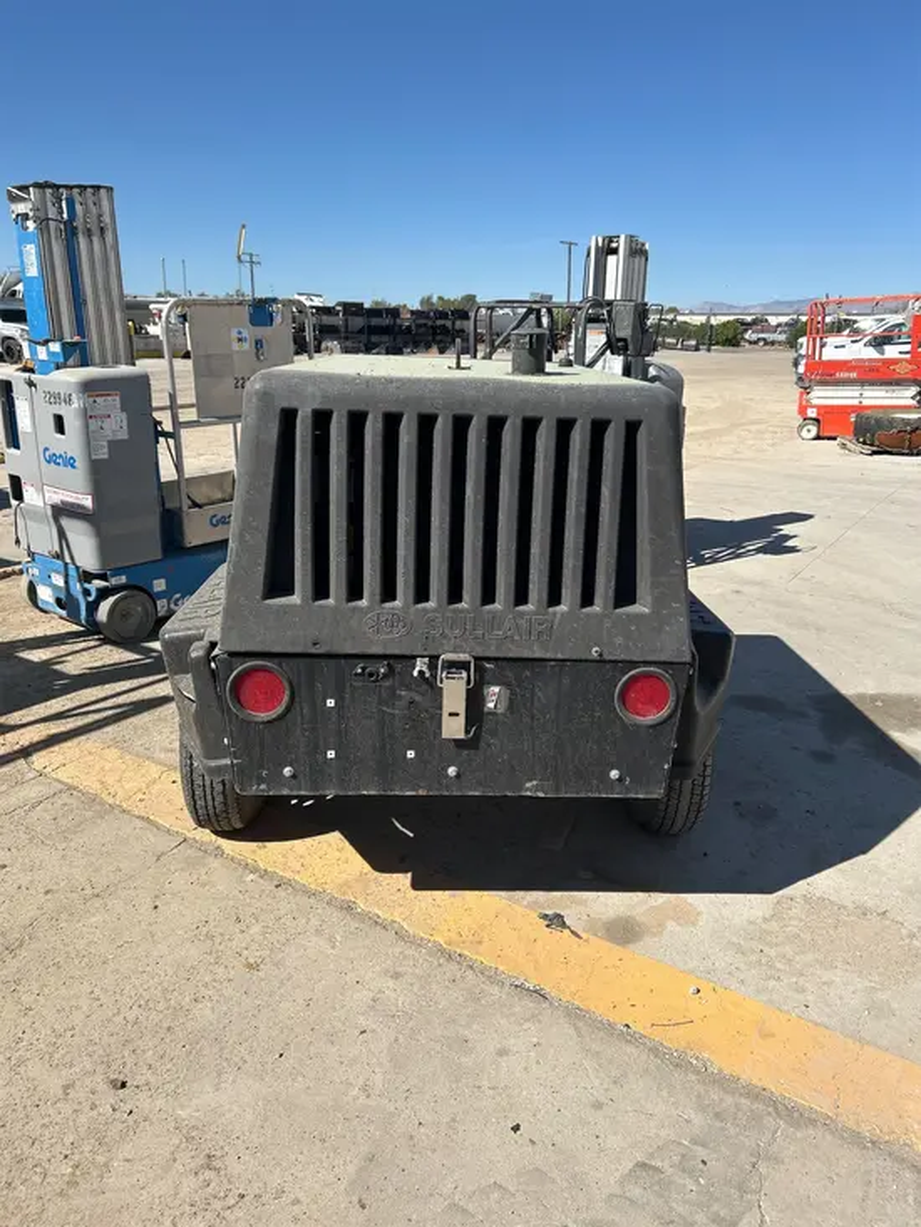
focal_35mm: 26
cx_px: 460
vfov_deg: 67.3
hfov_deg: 53.1
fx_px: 922
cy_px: 614
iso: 50
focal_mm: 5.7
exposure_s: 1/5076
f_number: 1.5
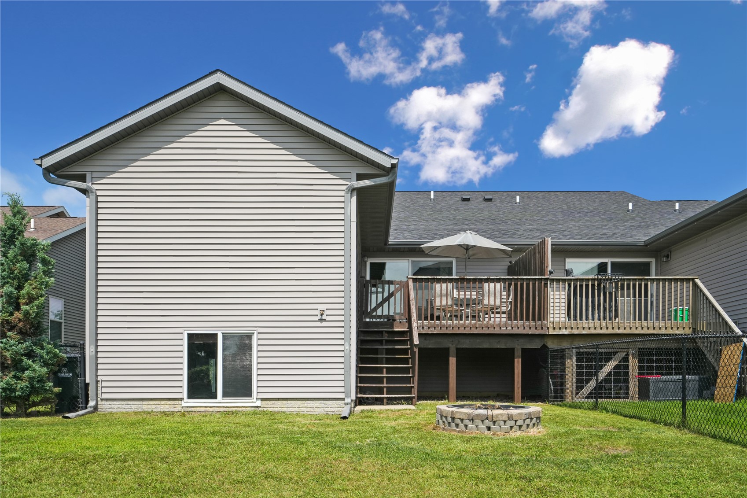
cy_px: 249
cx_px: 374
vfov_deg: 45.0
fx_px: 602
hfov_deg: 63.7
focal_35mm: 29
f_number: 10
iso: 400
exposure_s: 1/1000
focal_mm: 29
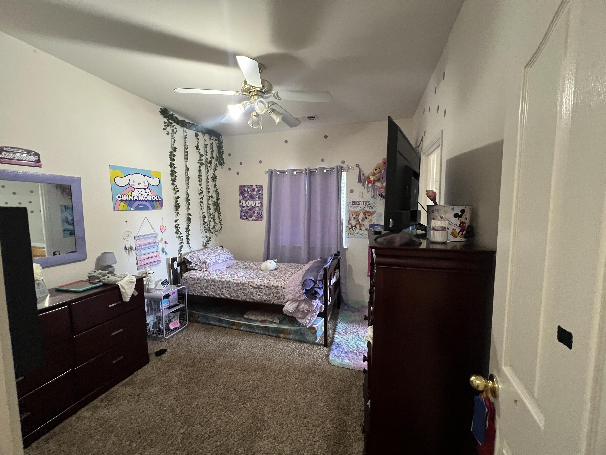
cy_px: 228
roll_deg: +0.4
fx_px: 228
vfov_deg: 89.9
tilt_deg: -4.2
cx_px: 303
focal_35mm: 13
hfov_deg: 106.2
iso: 500
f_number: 1.8
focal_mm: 1.57
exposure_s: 1/60
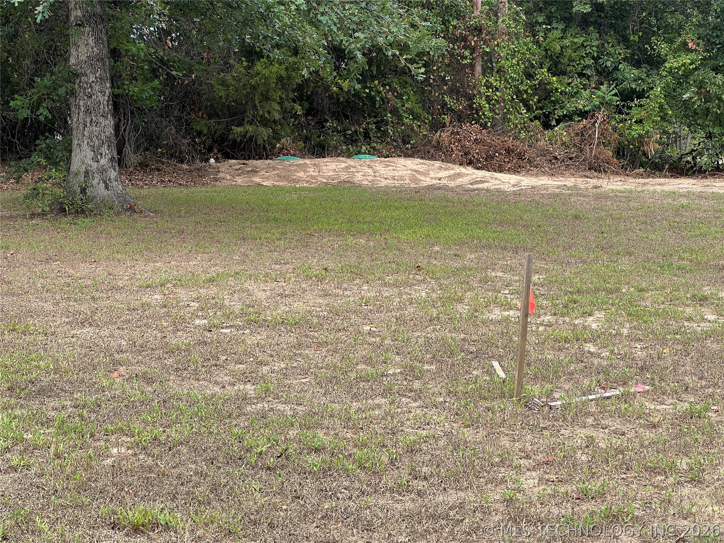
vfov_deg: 19.1
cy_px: 272
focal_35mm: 77
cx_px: 362
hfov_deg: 25.3
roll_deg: -1.4
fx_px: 1610
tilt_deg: -4.9
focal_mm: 9
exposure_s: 1/240
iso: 32
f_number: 2.8
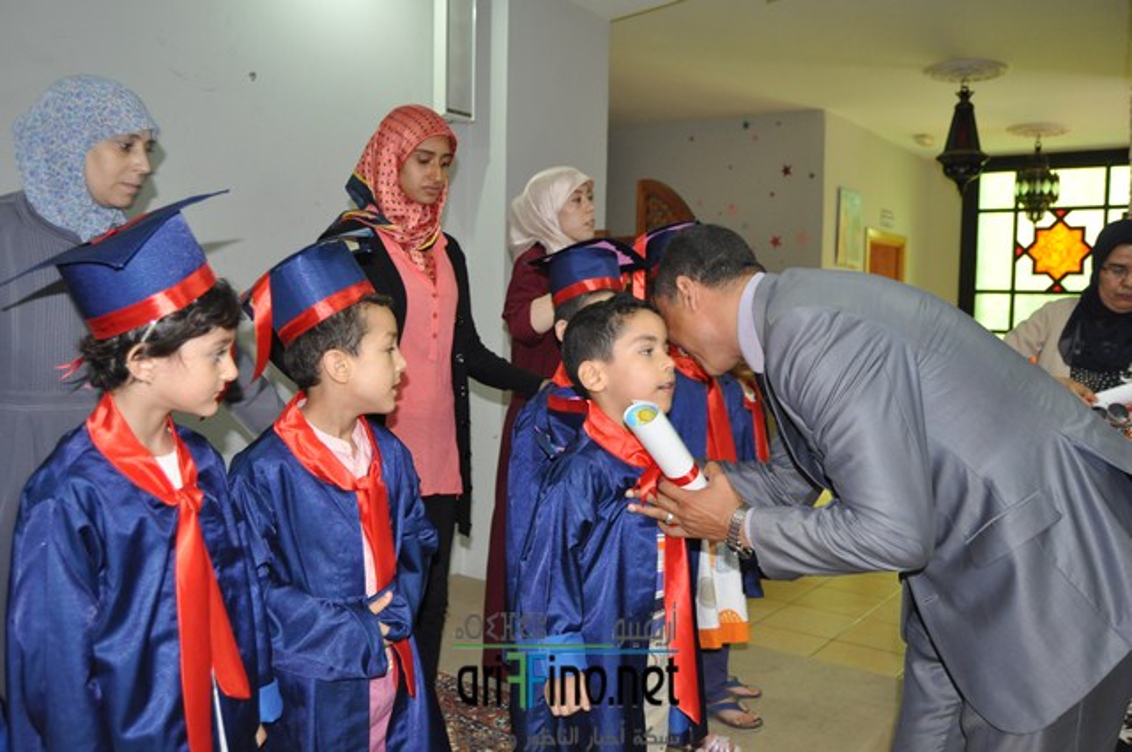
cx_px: 566
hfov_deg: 62.0
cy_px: 376
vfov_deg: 43.5
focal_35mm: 30
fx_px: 942
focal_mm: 20
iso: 800
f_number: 3.5
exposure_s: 1/60
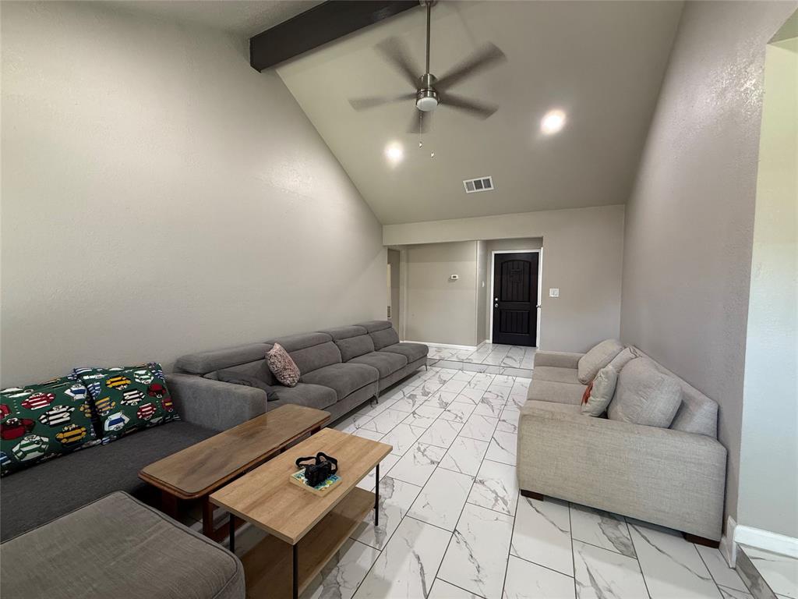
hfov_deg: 102.1
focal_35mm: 14
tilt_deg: -2.6
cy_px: 300
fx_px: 323
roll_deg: -0.2
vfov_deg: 85.7
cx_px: 399
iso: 250
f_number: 2.2
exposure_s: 1/60
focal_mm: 2.22
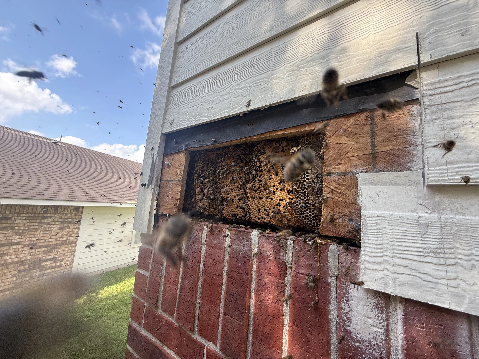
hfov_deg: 102.1
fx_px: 194
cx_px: 240
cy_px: 180
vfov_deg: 85.7
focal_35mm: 14
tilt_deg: +8.2
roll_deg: -4.5
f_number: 2.2
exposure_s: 1/162
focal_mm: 2.22
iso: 64
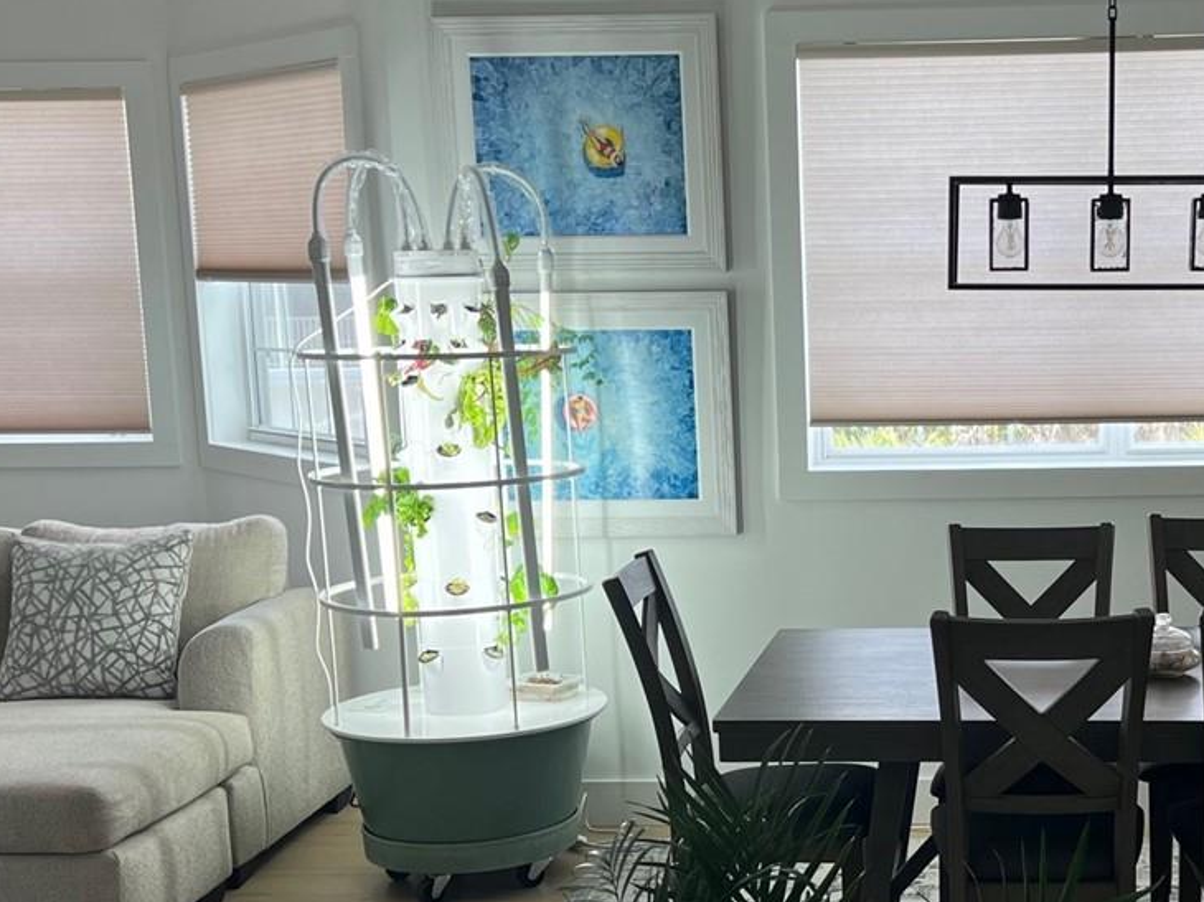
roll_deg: +1.3
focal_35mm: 57
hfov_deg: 32.9
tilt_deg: -10.2
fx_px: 1982
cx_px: 958
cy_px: 585
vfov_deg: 25.5
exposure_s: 1/207
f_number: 1.5
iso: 40
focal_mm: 5.7
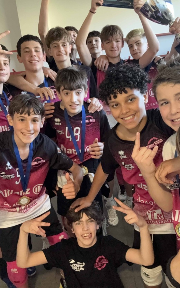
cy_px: 143
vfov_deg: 58.1
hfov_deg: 38.3
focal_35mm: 33
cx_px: 86
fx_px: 259
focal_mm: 2.69
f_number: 1.9
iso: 200
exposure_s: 1/50
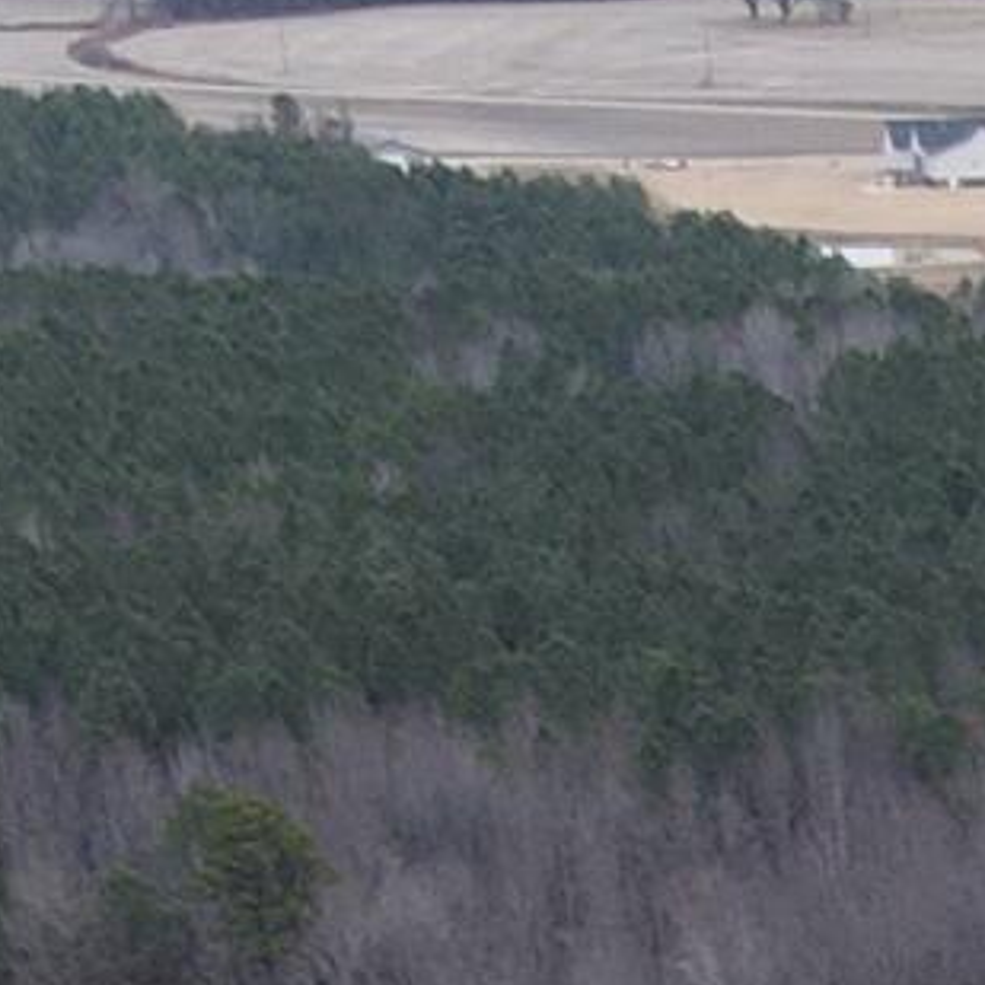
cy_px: 3385
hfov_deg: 7.9
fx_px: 6632
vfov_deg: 7.1
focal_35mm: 206
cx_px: 2362
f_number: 2.8
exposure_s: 1/80
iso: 100
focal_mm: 4.5
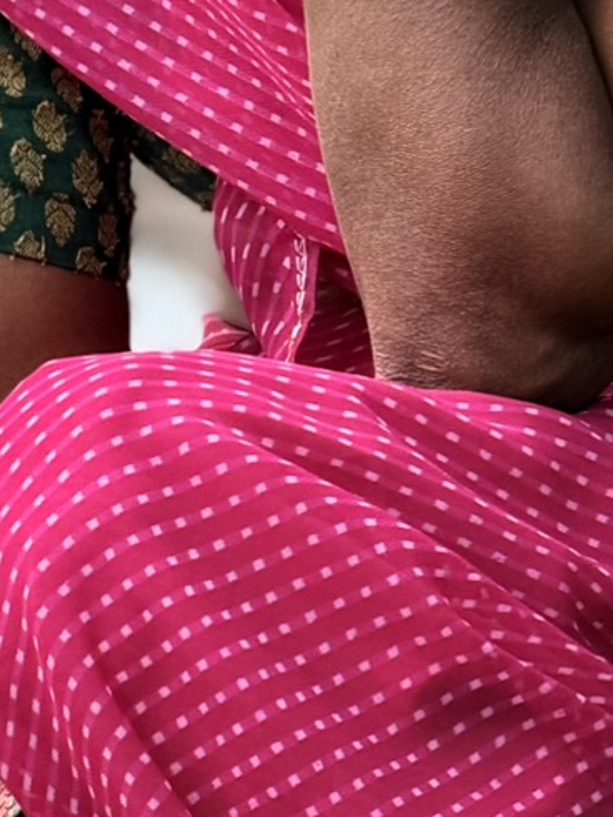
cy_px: 160
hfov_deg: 3.6
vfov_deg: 4.8
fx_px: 9850
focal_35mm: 417
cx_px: 165
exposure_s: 1/121
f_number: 2.8
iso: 160
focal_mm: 16.89
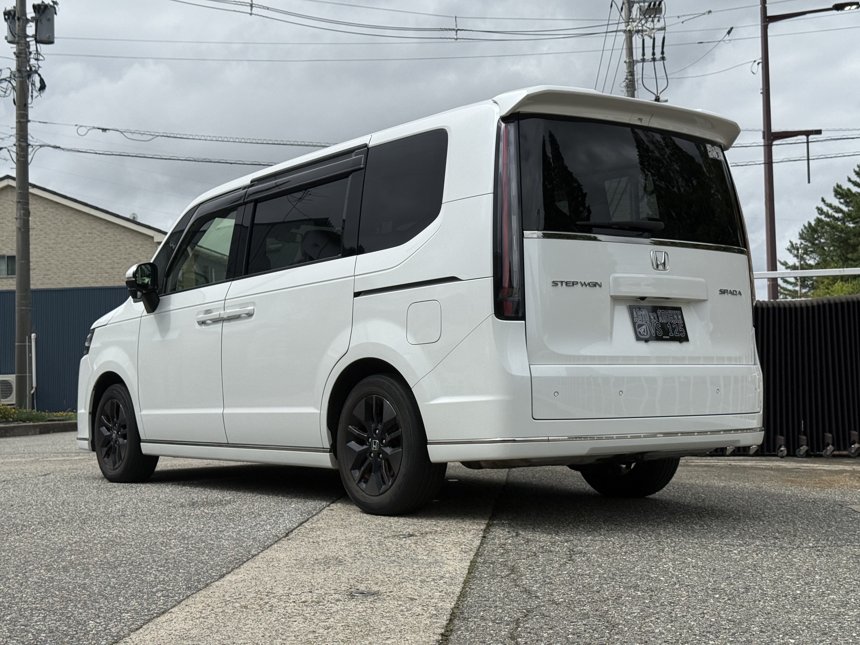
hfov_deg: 39.7
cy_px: 322
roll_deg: +1.8
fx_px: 1193
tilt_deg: +2.3
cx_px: 430
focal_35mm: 48
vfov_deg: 30.3
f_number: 1.78
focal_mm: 6.76
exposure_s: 1/7143
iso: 80
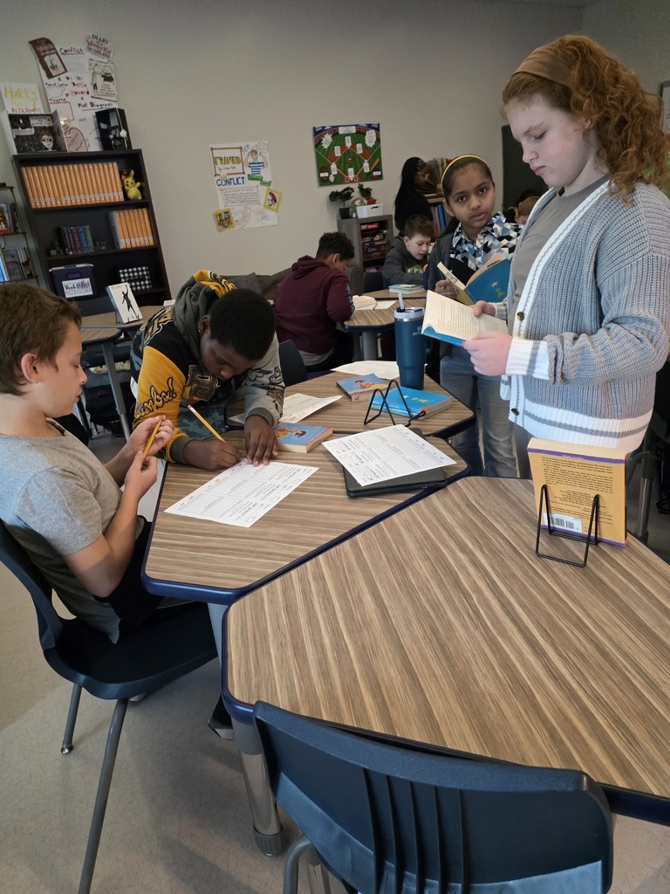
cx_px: 335
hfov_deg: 58.9
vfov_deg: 73.9
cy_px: 447
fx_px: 594
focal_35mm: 23
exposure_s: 1/120
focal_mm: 6.25
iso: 1600
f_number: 1.7
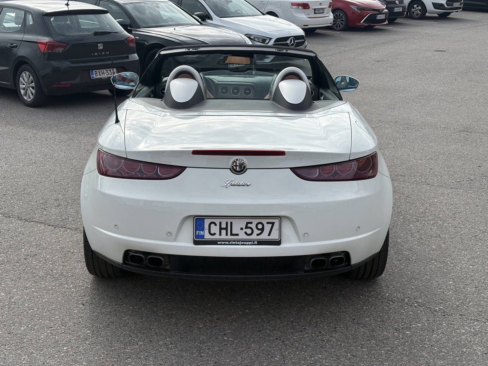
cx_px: 244
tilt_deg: -14.6
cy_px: 183
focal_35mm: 52
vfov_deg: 28.0
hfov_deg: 36.8
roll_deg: +0.4
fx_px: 733
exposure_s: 1/4065
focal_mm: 5.96
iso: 50
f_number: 1.6
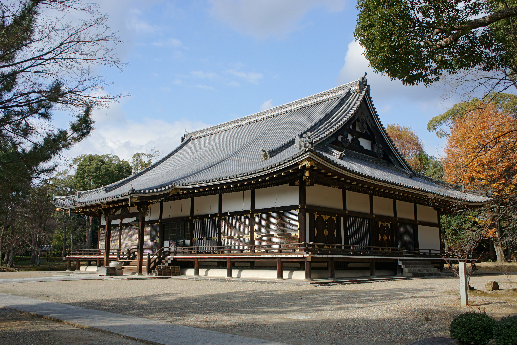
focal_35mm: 32
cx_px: 258
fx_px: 452
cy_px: 172
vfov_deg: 41.7
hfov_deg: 59.5
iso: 200
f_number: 7.1
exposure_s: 1/125
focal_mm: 21
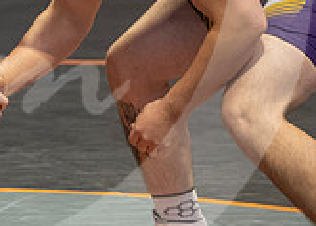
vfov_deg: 2.6
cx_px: -153
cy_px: -72
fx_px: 4893
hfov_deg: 3.7
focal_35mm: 545
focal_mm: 135
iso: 3200
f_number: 2.8
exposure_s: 1/1000
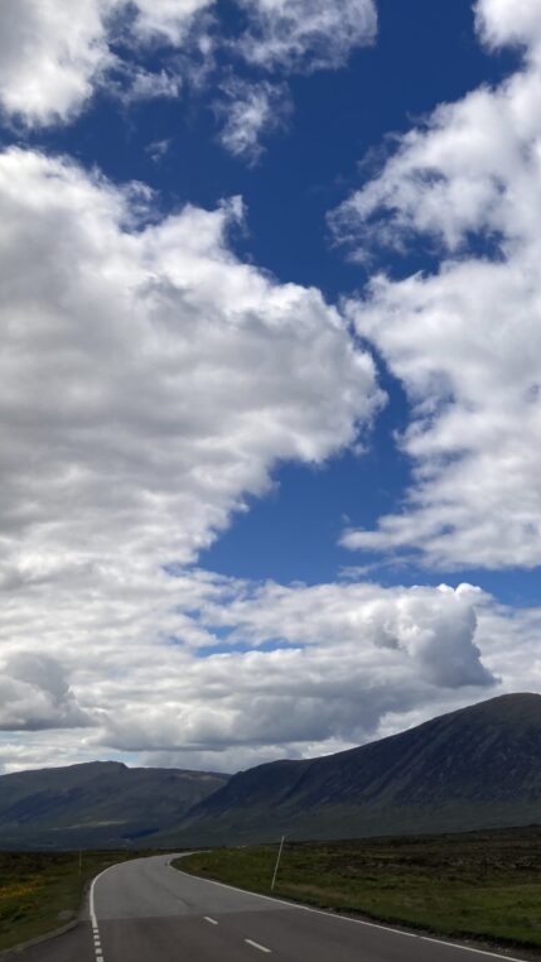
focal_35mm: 41
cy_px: 482
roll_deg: +1.4
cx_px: 623
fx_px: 1045
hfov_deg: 26.3
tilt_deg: +17.9
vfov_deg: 49.4
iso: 20
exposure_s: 1/3003
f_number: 1.8
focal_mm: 3.99
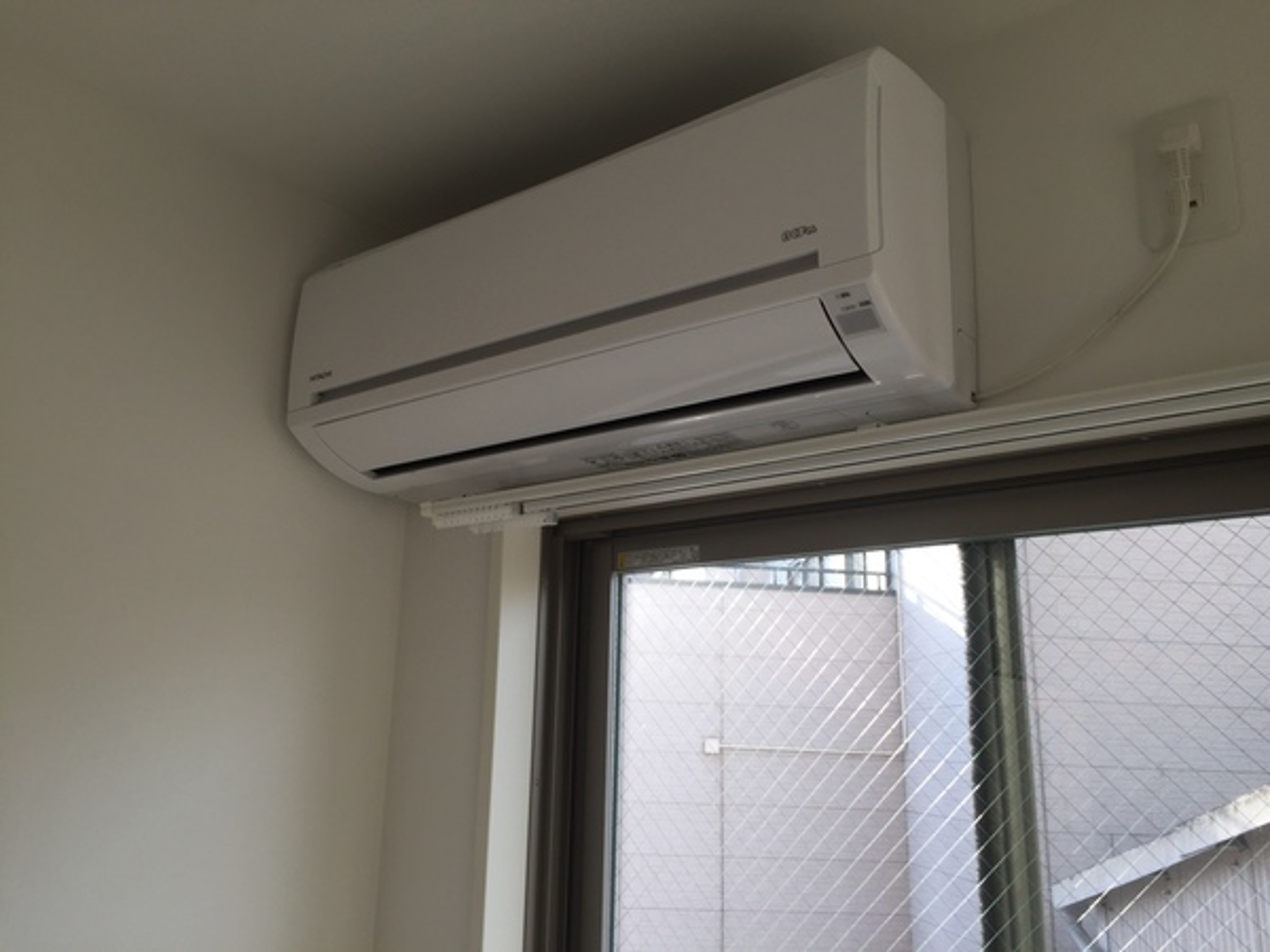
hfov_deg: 61.7
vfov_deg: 48.2
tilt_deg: +11.4
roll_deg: -1.6
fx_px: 1064
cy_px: 476
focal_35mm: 29
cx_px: 635
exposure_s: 1/207
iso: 32
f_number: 2.2
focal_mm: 4.15
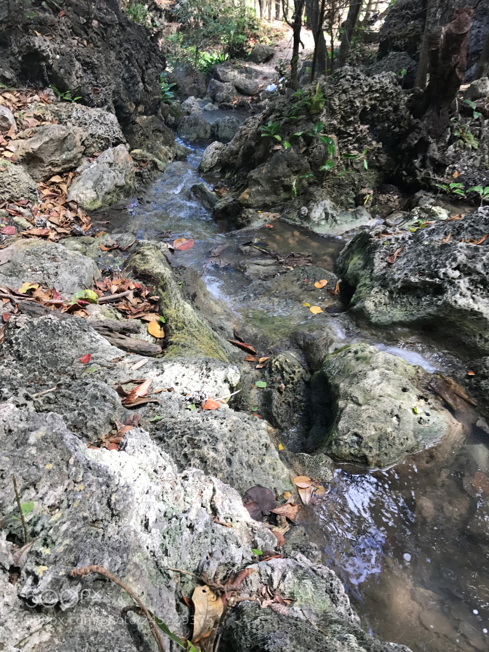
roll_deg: -4.9
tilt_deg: -38.3
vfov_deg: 63.4
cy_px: 326
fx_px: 527
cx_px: 244
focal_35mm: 28
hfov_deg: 49.7
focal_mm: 3.99
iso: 32
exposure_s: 1/100
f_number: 1.8
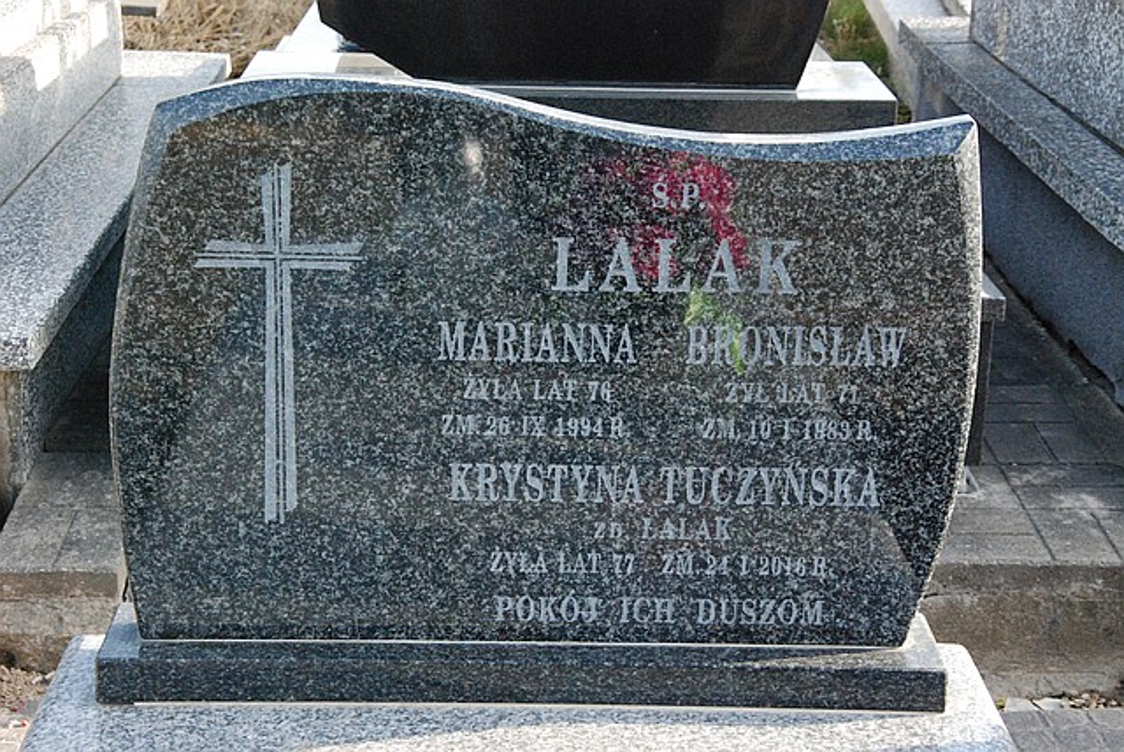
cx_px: 562
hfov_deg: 28.0
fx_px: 2250
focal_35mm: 72
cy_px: 376
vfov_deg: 19.0
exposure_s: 1/320
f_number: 9
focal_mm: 48
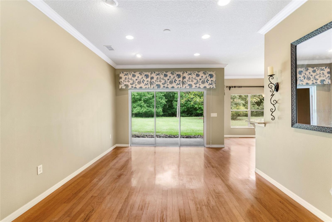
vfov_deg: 77.3
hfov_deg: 100.4
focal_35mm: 15
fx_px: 138
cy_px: 111
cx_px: 166
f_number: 7.1
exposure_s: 1/6
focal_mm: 10
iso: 100
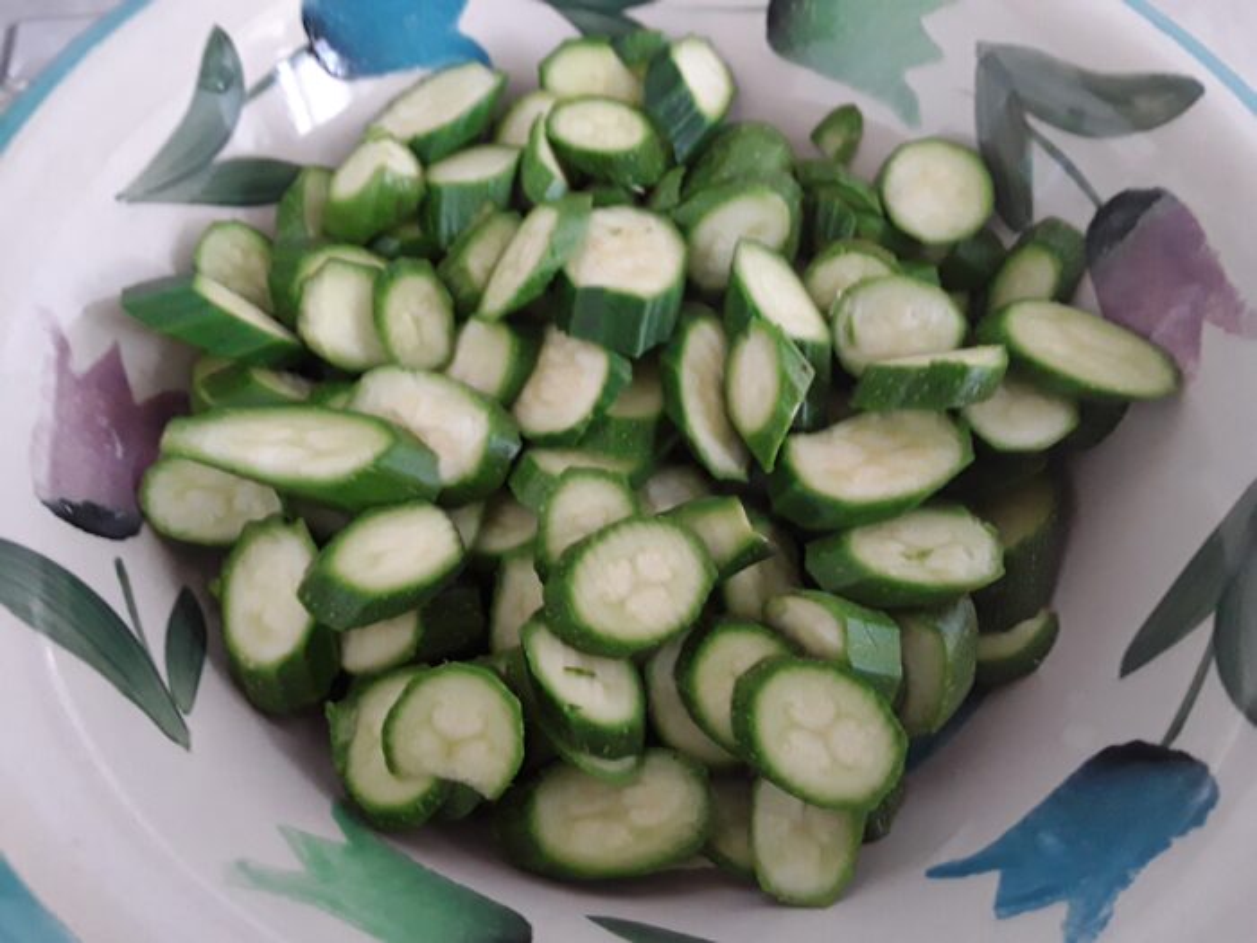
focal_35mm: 27
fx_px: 980
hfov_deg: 65.3
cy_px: 472
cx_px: 628
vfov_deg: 51.4
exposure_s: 1/17
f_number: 1.9
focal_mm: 2.91
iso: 200
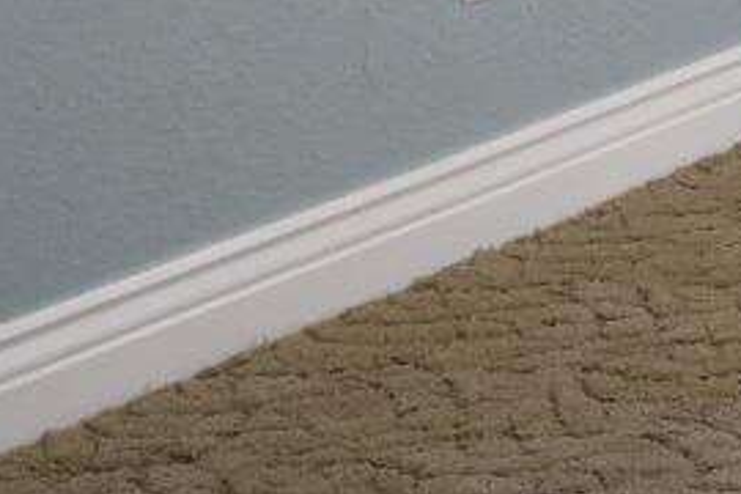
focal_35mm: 182
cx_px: 1331
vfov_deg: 7.3
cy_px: -376
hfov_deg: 10.6
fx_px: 3746
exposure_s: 1/1.25
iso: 200
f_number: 22
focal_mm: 22
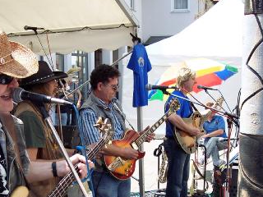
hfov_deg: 31.5
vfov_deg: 23.8
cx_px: 94
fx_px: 463
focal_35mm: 61
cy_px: 147
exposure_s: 1/350
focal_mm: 8
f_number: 3.4
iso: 100
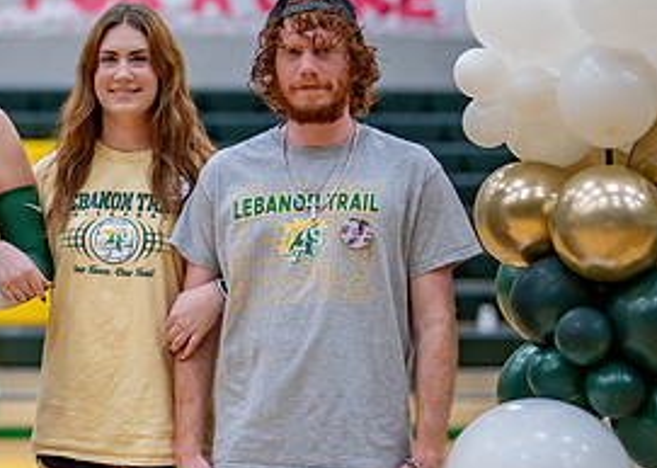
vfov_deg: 10.5
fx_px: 2554
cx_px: -14
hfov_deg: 14.4
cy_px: 221
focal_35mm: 137
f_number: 1.2
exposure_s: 1/640
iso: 500
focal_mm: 50
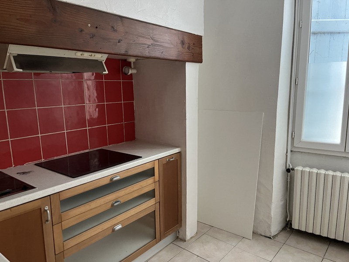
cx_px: 174
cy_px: 131
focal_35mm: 26
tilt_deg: -10.6
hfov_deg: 67.3
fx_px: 262
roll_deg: +1.4
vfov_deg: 53.1
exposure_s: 1/54
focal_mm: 5.1
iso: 500
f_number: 1.6
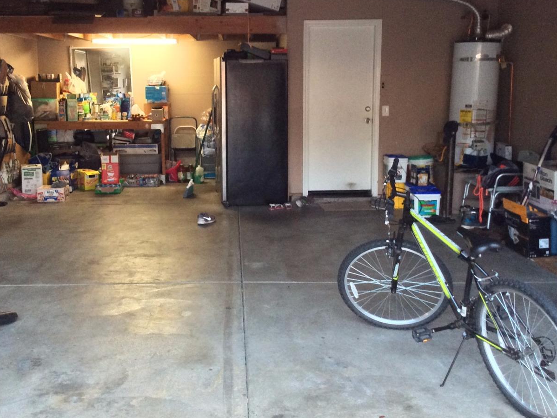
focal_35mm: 40
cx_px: 239
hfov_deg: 46.7
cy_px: 166
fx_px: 644
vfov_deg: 35.8
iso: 250
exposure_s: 1/20
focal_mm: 3.3
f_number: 2.4
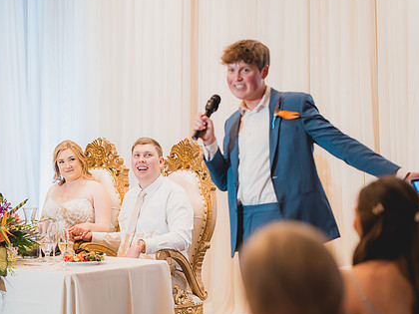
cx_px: 185
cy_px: 162
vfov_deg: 13.1
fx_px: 1368
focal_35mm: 113
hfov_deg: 17.4
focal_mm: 85
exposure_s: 1/200
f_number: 2.2
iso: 1250
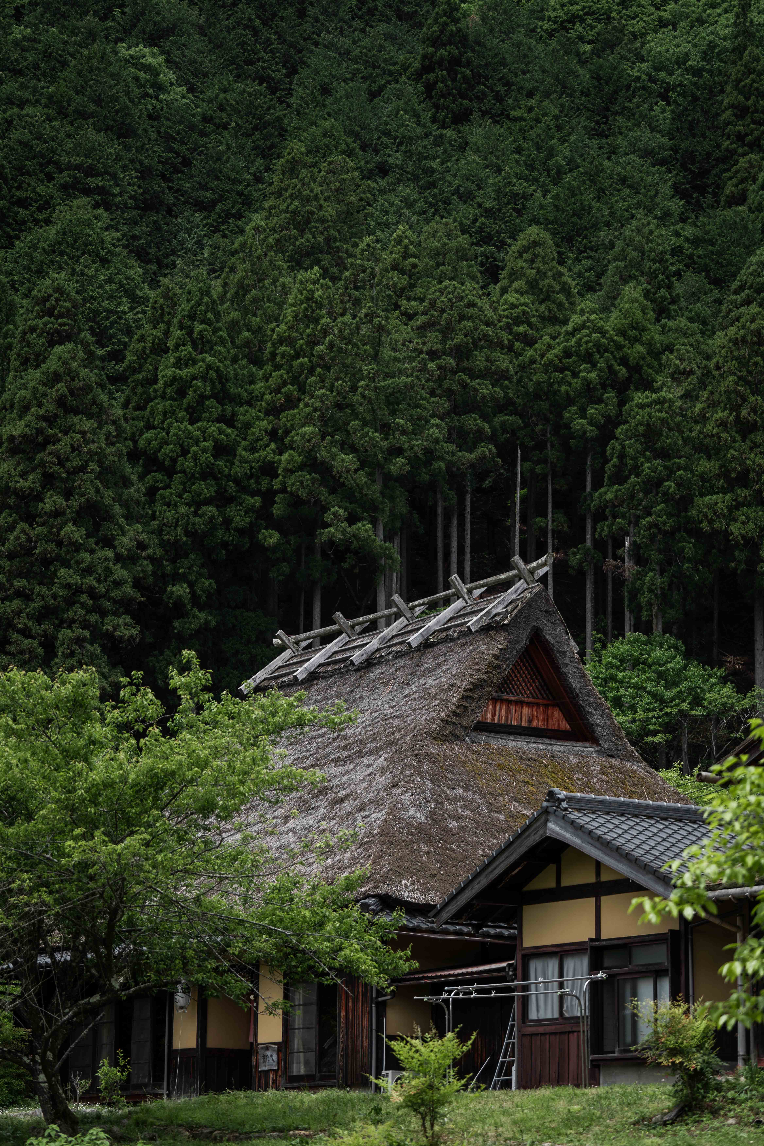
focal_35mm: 95
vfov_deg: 21.5
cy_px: 573
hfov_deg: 14.4
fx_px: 3024
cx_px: 382
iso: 100
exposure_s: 1/400
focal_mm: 95
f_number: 4
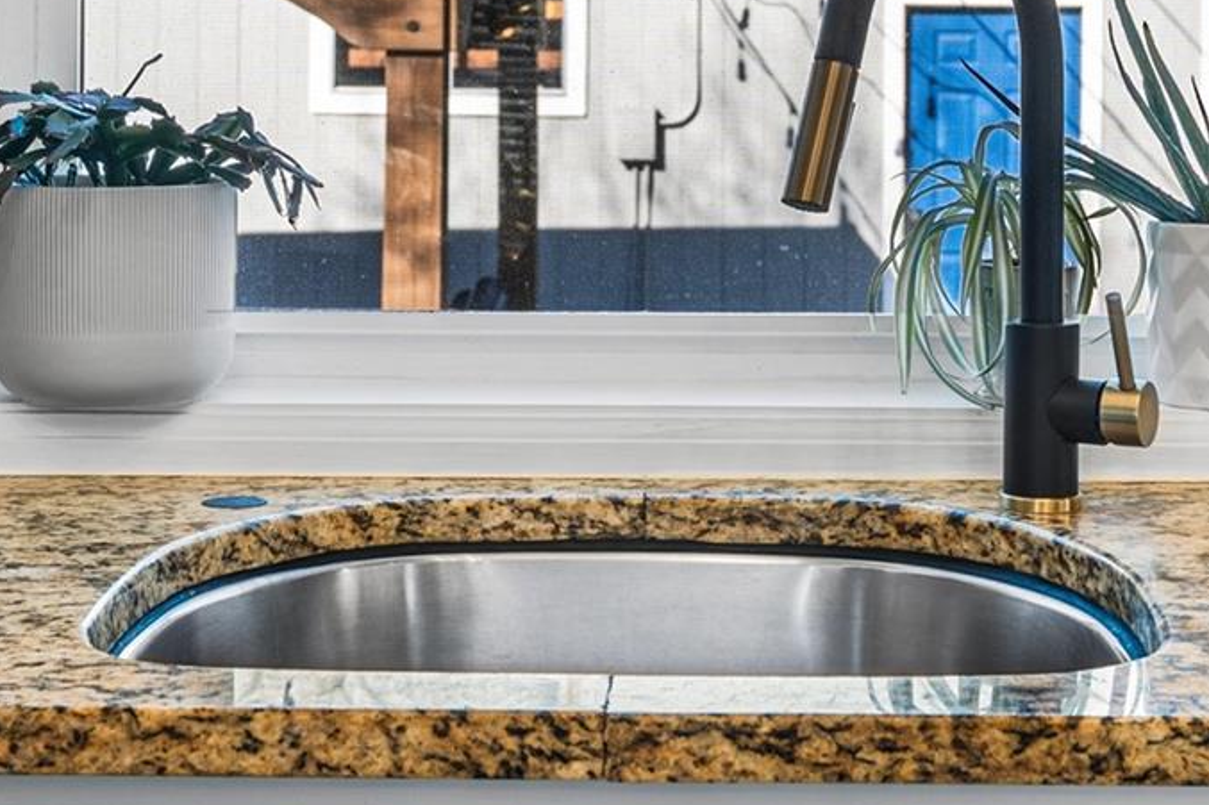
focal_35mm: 78
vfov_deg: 17.2
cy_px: 69
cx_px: 707
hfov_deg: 26.0
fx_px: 2619
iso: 200
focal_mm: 33
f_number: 8
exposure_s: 1/8
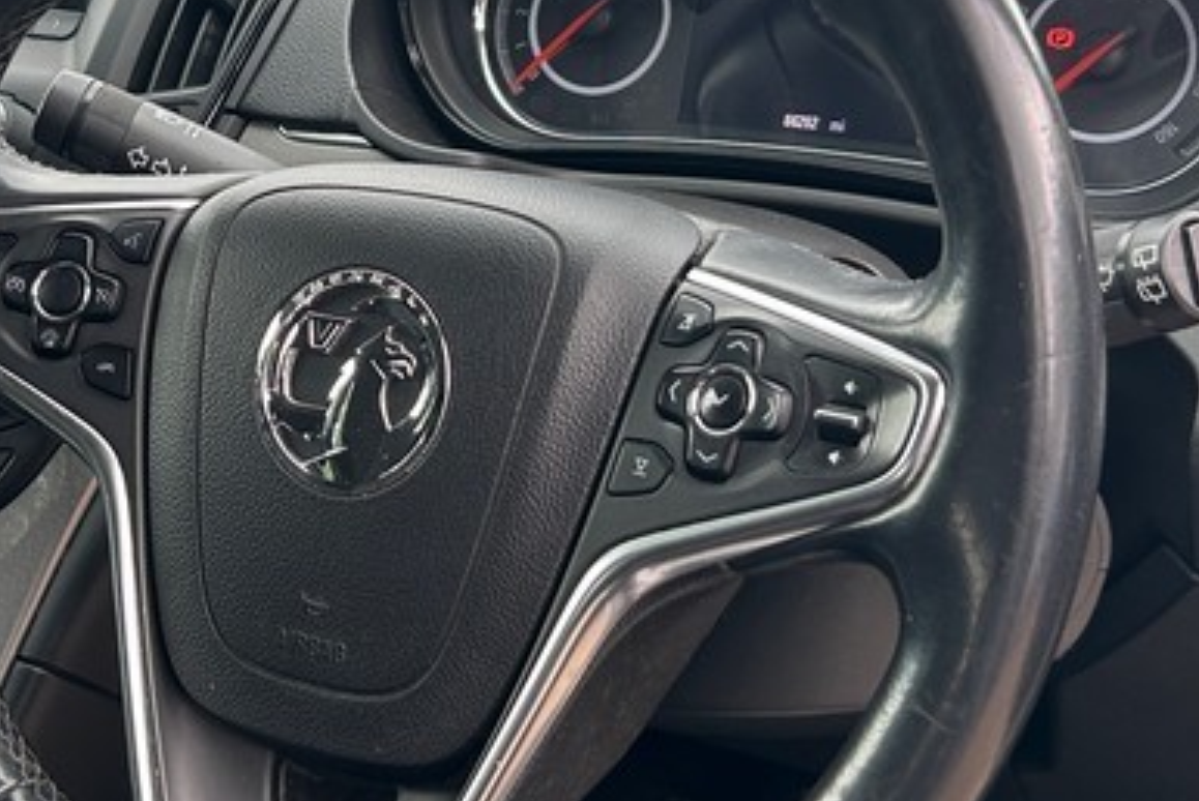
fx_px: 2333
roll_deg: +3.5
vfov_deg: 19.4
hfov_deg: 28.5
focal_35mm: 70
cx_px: 329
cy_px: 251
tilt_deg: -16.0
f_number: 1.5
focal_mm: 5.7
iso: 40
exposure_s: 1/121
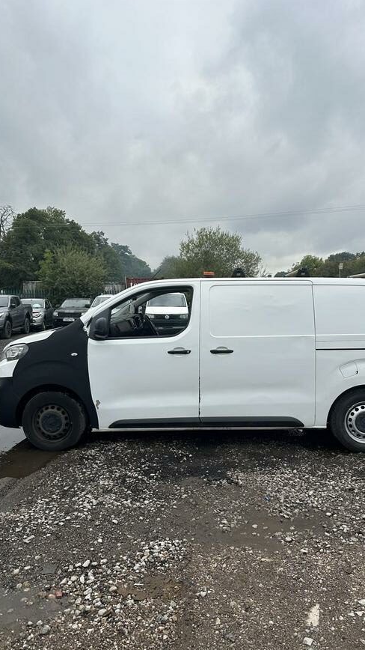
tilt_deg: -1.5
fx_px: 465
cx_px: 210
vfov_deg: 69.9
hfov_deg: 42.8
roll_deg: -0.6
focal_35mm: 27
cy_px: 334
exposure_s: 1/2967
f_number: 1.78
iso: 80
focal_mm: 6.86
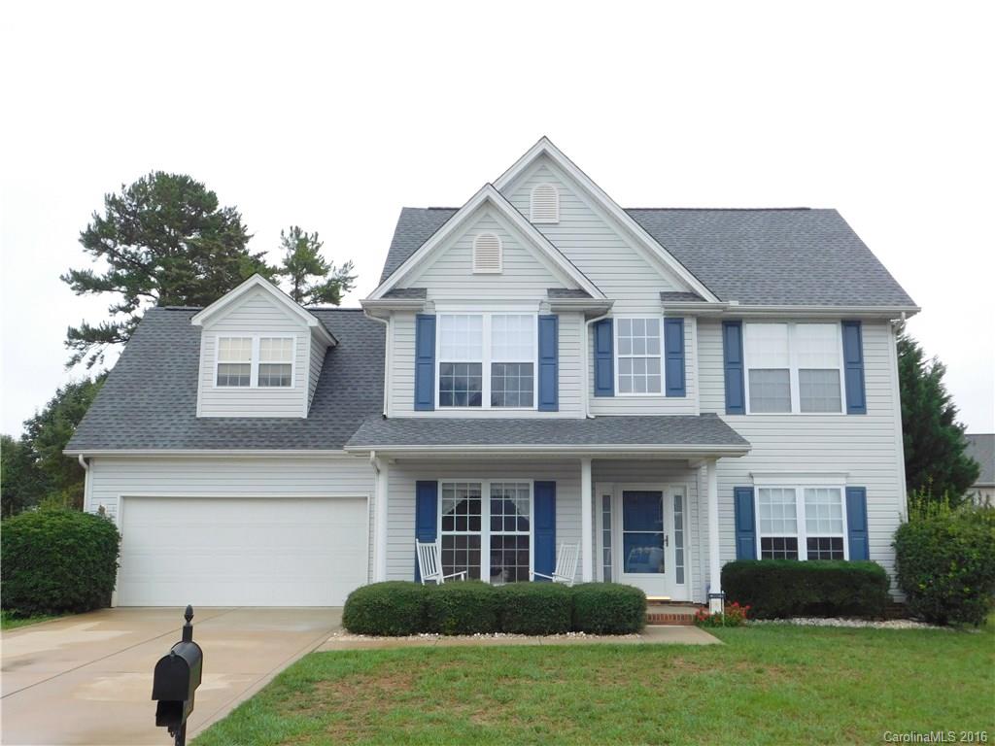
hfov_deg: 51.4
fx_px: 1035
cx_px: 498
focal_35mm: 36
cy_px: 373
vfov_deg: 39.7
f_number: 3.5
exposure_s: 1/400
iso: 125
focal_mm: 6.3
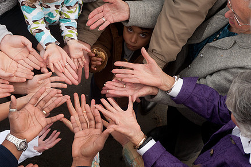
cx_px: 105
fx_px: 648
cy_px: 74
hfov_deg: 21.9
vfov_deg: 14.7
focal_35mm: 93
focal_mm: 70
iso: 400
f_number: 6.3
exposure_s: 1/400
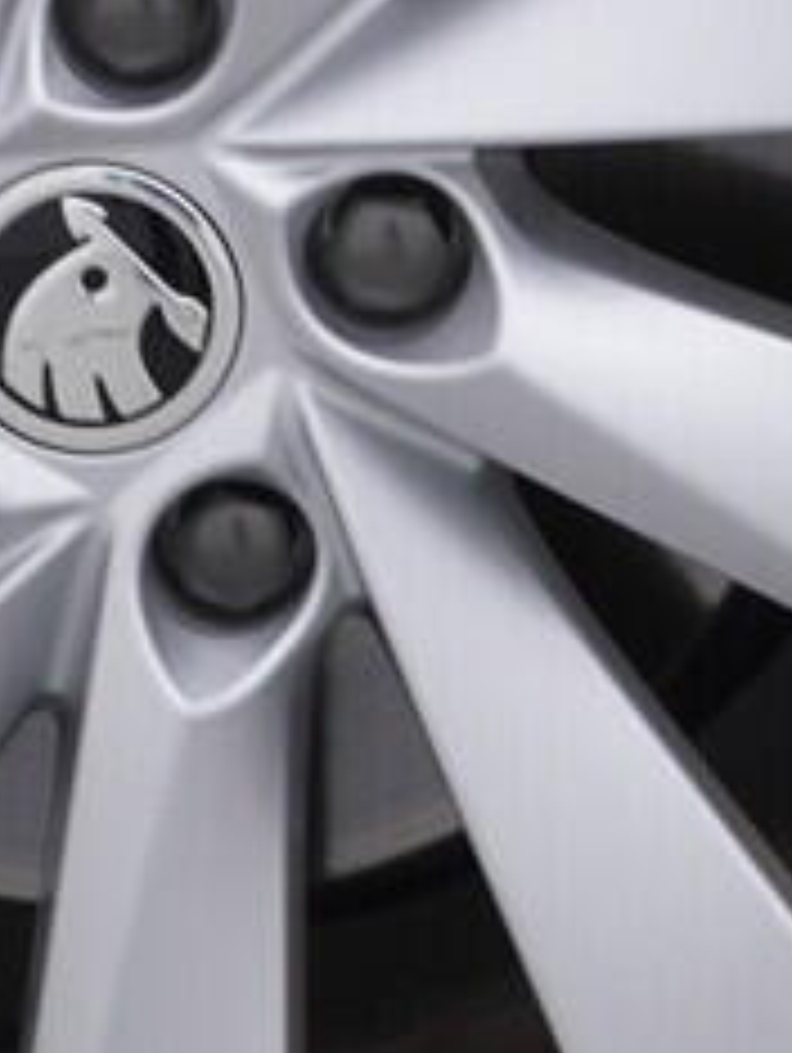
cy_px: 27
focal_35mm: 213
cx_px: 612
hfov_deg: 7.0
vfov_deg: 9.2
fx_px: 6486
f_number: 4
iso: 125
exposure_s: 1/80
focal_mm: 24
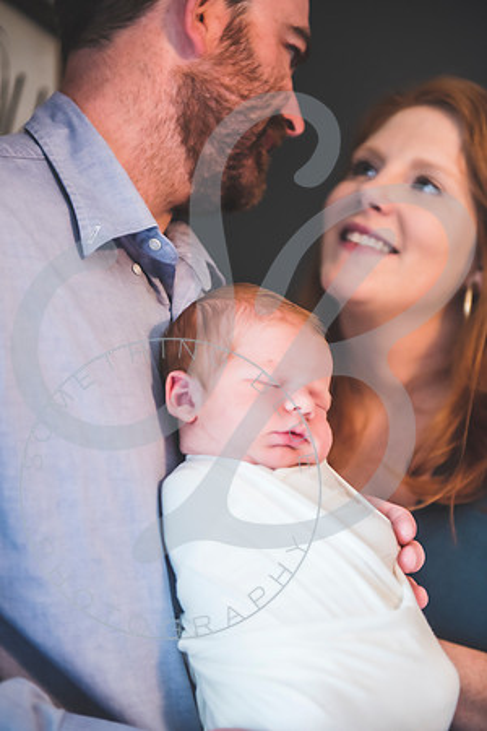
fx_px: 1420
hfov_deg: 19.5
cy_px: 366
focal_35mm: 70
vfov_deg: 28.8
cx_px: 244
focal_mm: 70
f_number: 2.8
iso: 1600
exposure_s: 1/125
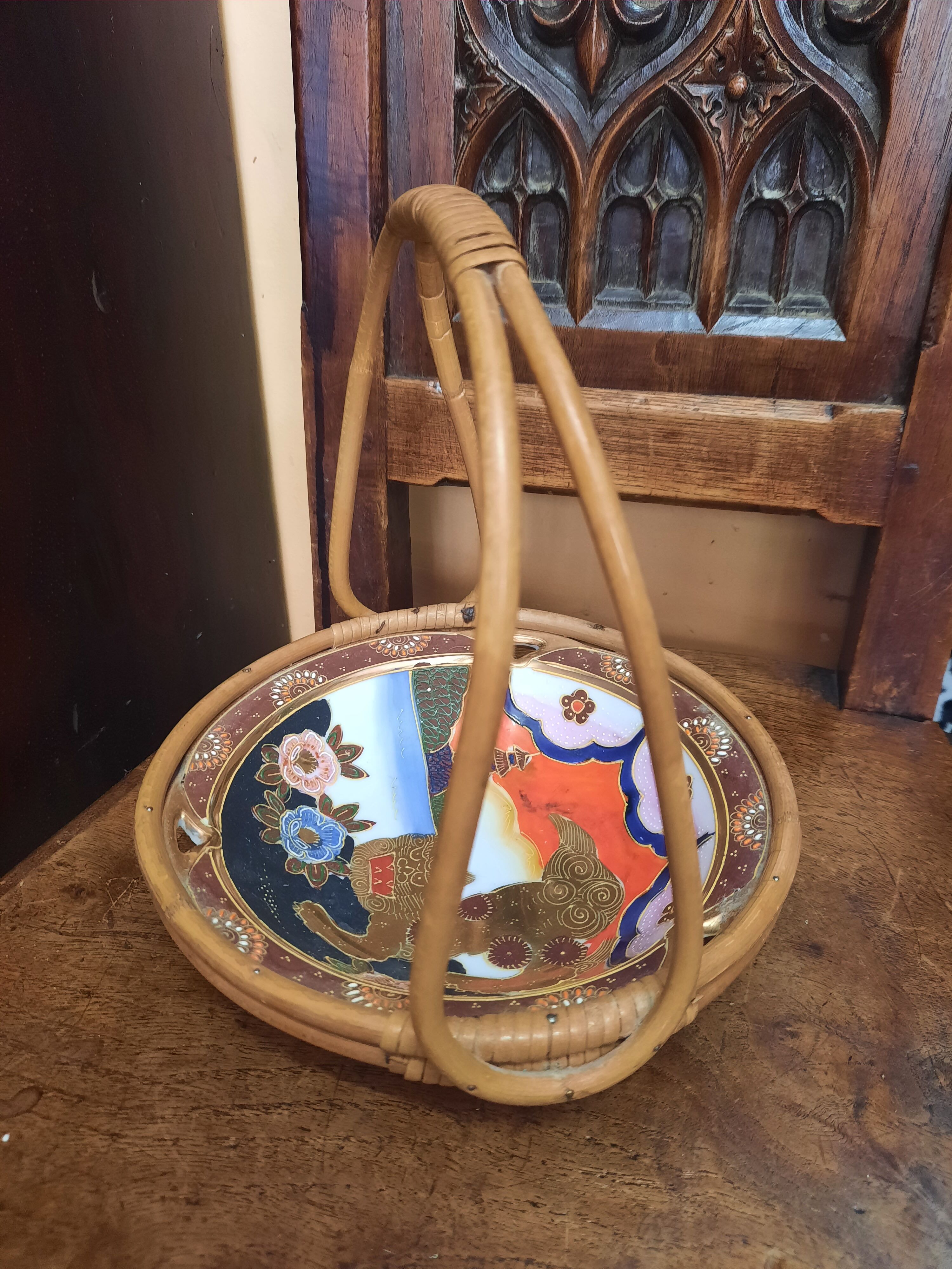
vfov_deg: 69.4
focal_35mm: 25
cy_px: 634
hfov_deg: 54.9
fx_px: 917
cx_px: 476
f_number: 2
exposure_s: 1/25
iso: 320
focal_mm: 4.6
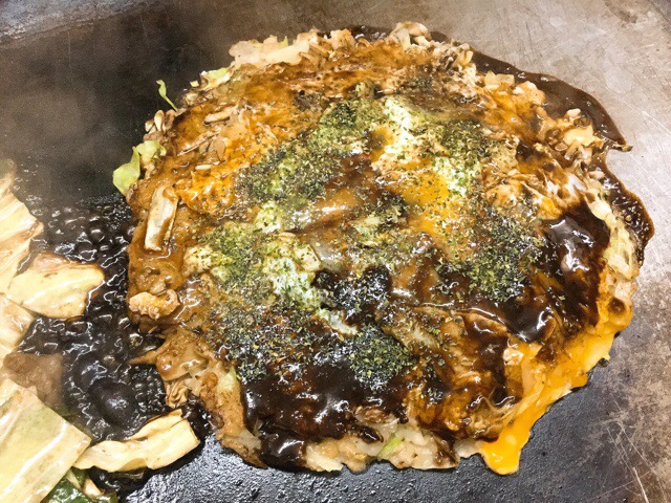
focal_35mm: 31
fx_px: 601
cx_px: 336
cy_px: 252
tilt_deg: -62.6
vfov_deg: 45.4
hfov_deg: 58.4
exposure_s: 1/30
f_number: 2.4
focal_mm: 3.3
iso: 200
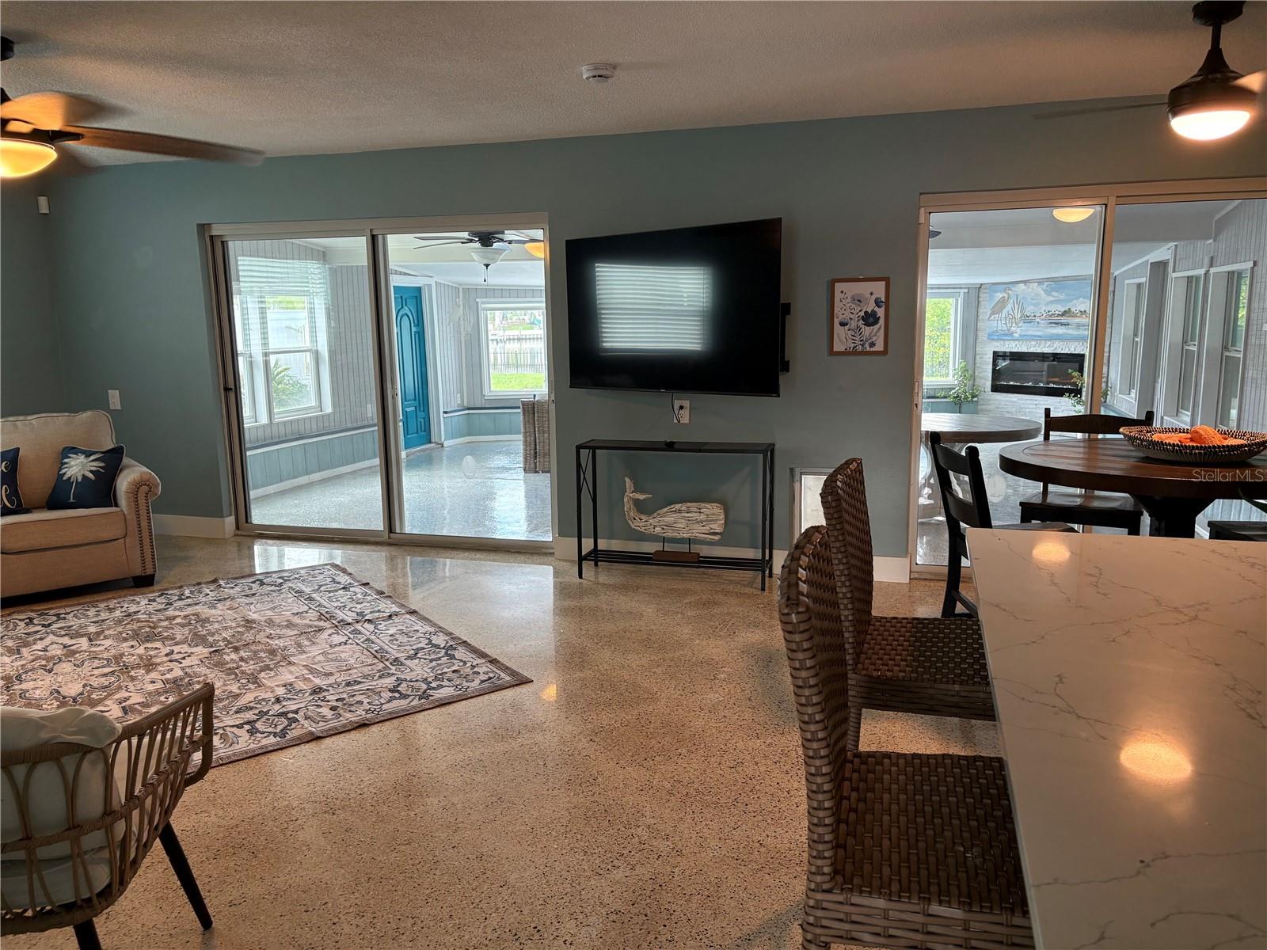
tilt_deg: -9.9
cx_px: 634
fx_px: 952
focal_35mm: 26
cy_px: 475
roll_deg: +2.1
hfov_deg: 67.3
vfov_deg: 53.1
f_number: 1.6
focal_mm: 5.96
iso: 160
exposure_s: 1/60
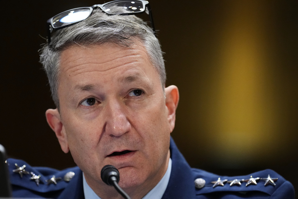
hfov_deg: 6.9
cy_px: 100
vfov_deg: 4.6
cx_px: 149
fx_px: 2482
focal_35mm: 300
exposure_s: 1/500
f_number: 2.8
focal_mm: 200
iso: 4000
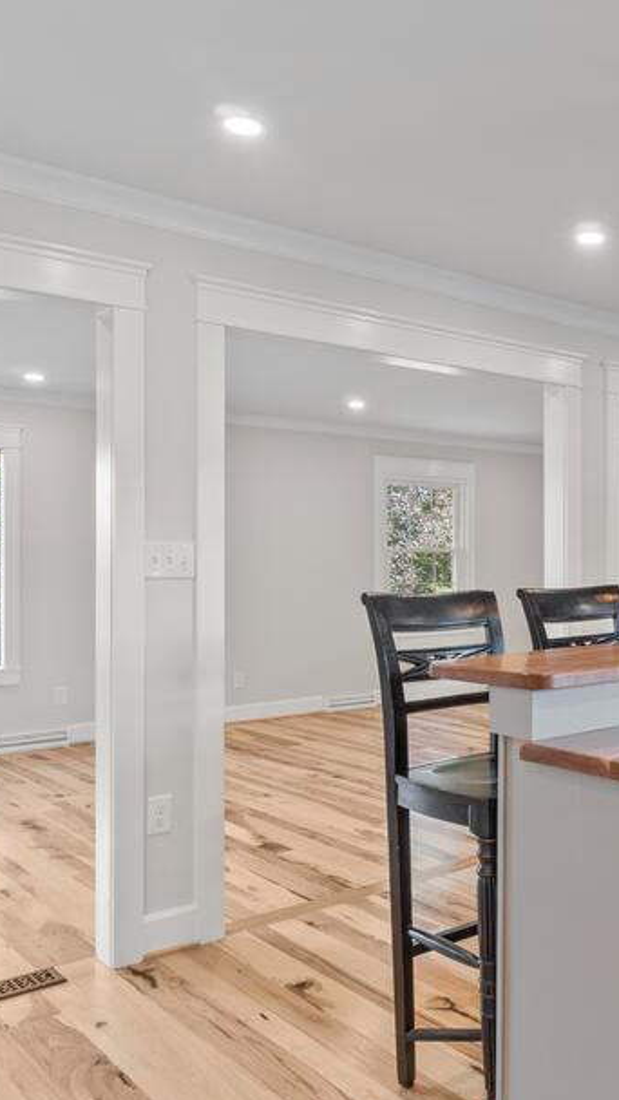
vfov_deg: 61.7
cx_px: 626
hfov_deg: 34.2
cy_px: 689
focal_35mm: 31
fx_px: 905
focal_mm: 10
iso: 500
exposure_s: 1/10
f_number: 8
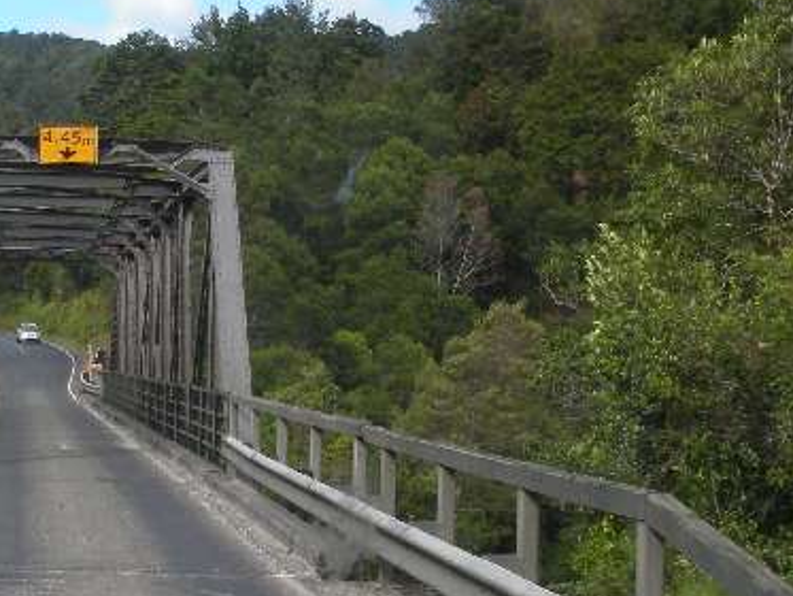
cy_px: 298
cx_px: 117
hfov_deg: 25.4
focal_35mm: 75
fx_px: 1719
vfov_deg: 19.6
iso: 64
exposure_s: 1/363
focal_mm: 6.3
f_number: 3.5
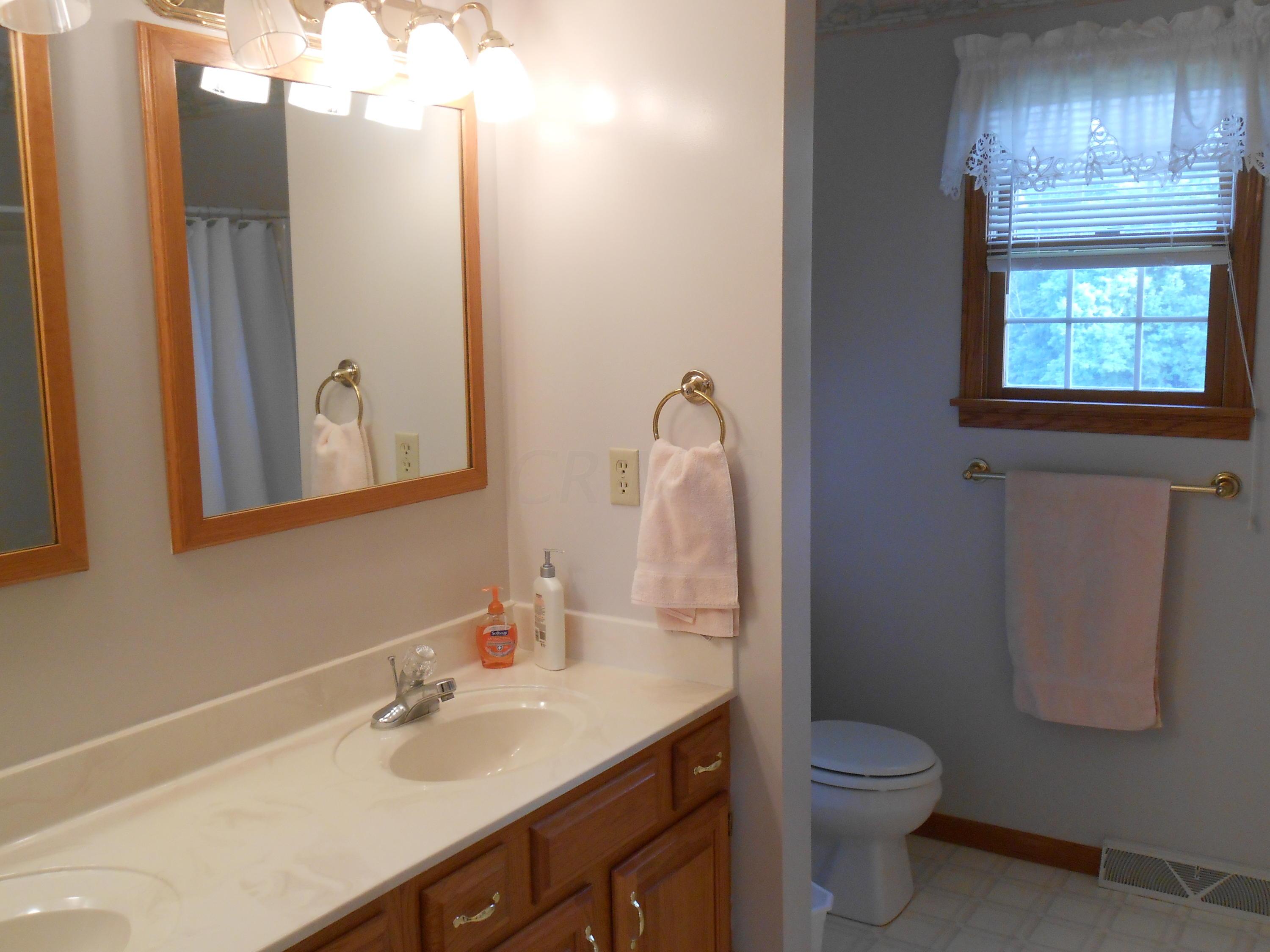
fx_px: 1247
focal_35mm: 34
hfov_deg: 54.0
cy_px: 476
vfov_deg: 41.8
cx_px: 635
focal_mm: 6
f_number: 3.9
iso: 250
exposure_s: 1/30
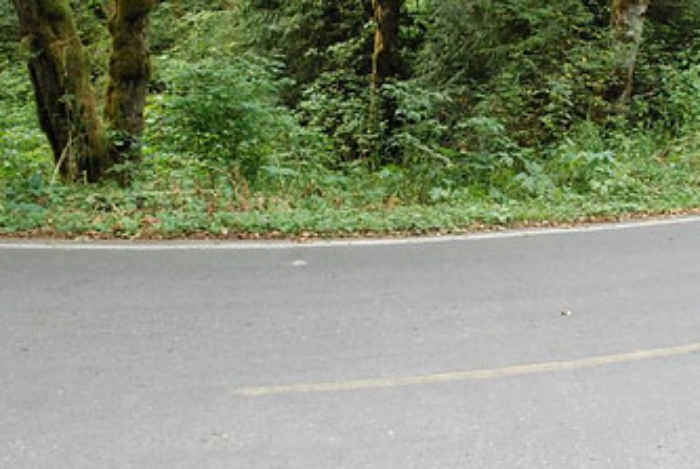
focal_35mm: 47
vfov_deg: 28.7
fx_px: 915
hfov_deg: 41.6
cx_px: 425
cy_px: 207
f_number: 4
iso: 1600
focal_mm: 18
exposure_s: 1/160
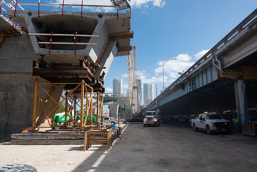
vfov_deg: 48.0
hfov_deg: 67.4
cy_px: 86
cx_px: 128
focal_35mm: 27
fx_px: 193
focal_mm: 10.07
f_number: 4
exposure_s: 1/125
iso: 125
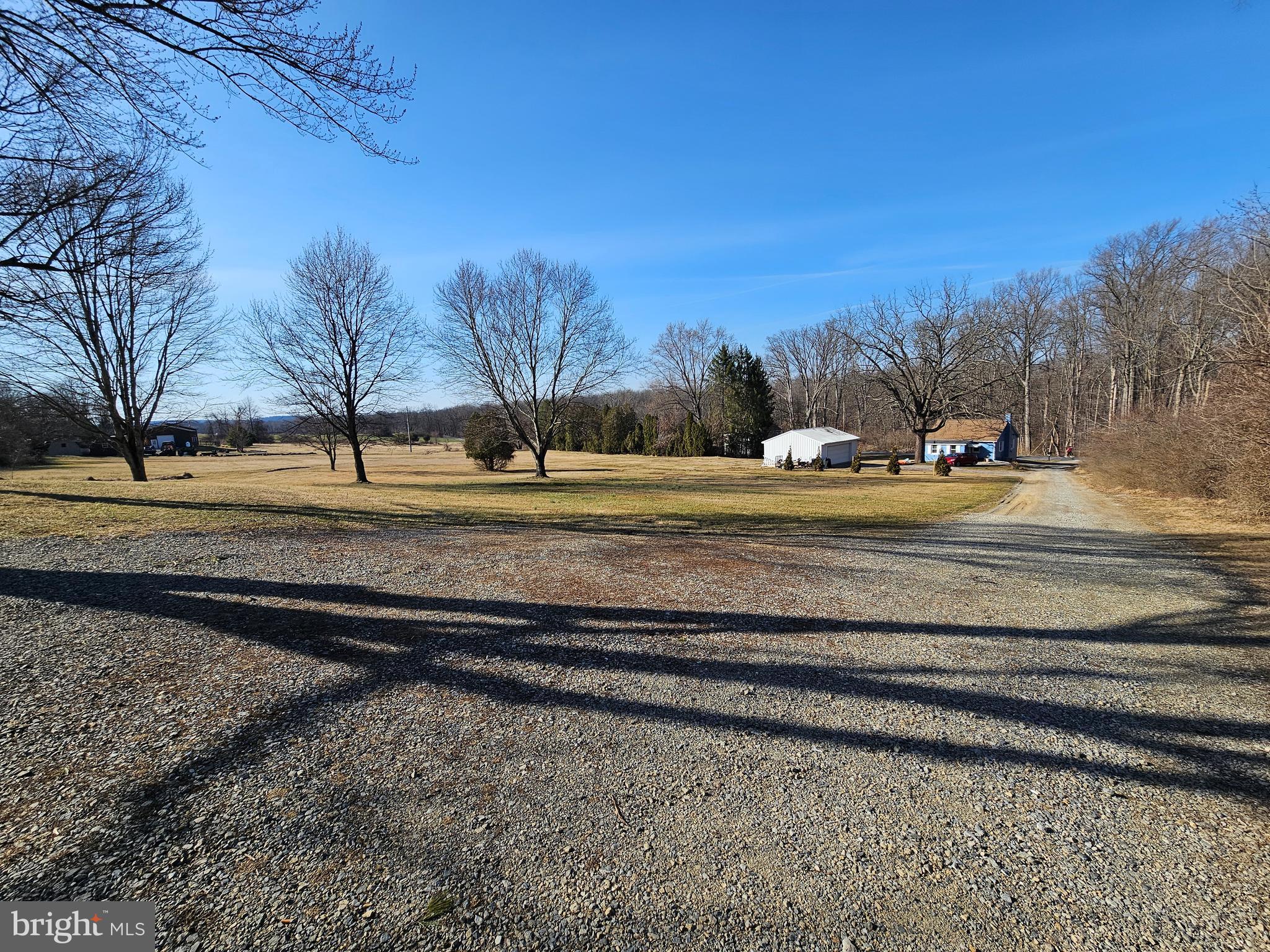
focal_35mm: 13
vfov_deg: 89.9
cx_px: 635
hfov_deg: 106.2
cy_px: 476
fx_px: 477
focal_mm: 2.2
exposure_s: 1/1989
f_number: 2.2
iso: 50
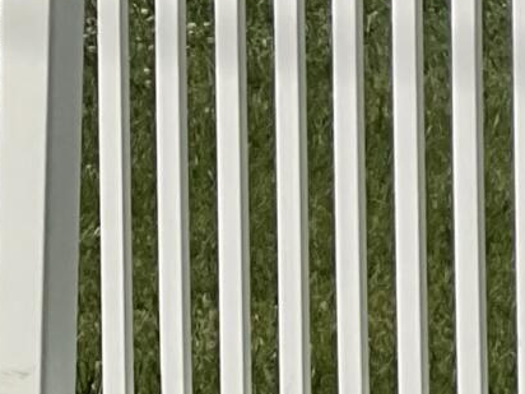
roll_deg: -0.2
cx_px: 1719
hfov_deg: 7.8
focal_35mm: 211
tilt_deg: -0.1
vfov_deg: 6.5
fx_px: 3200
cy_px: -764
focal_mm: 3
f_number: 1.8
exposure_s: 1/2959
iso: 16
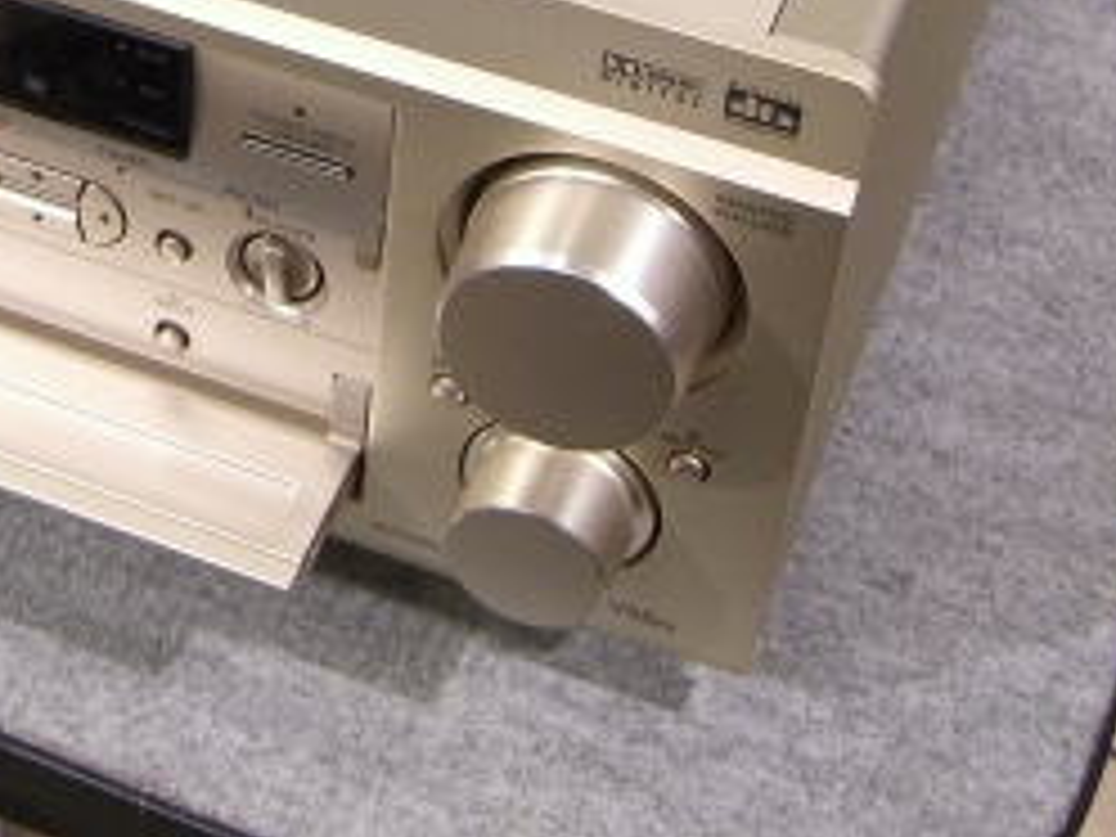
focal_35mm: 98
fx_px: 3159
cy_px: -238
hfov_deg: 19.4
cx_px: -40
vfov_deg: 14.5
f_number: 2.8
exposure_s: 1/25
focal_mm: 7.9
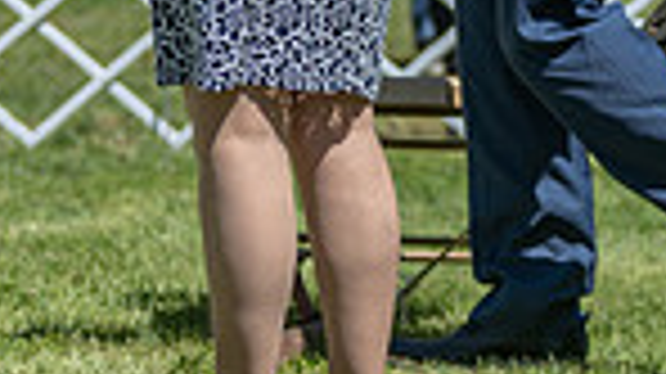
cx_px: -234
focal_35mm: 430
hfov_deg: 5.0
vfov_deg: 2.8
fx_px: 7588
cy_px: 7
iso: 100
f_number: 4
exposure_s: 1/1000
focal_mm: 105
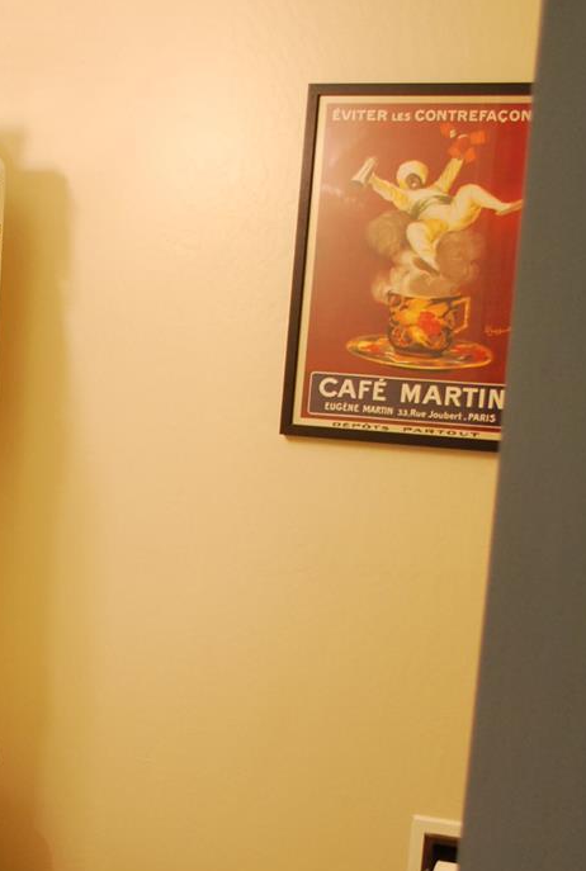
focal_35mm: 72
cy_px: 703
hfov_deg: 18.6
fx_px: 1747
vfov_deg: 27.4
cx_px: 3
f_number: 4
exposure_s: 1/30
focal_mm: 22
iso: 500
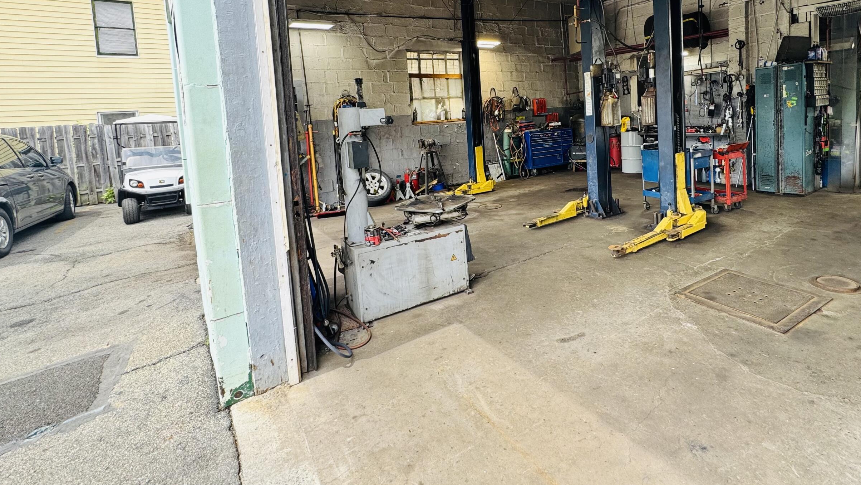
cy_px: 148
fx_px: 434
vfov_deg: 56.6
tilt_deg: -5.6
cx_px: 497
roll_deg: +3.1
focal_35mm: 19
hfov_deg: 88.9
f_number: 2.2
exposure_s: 1/102
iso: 40
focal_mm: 2.22
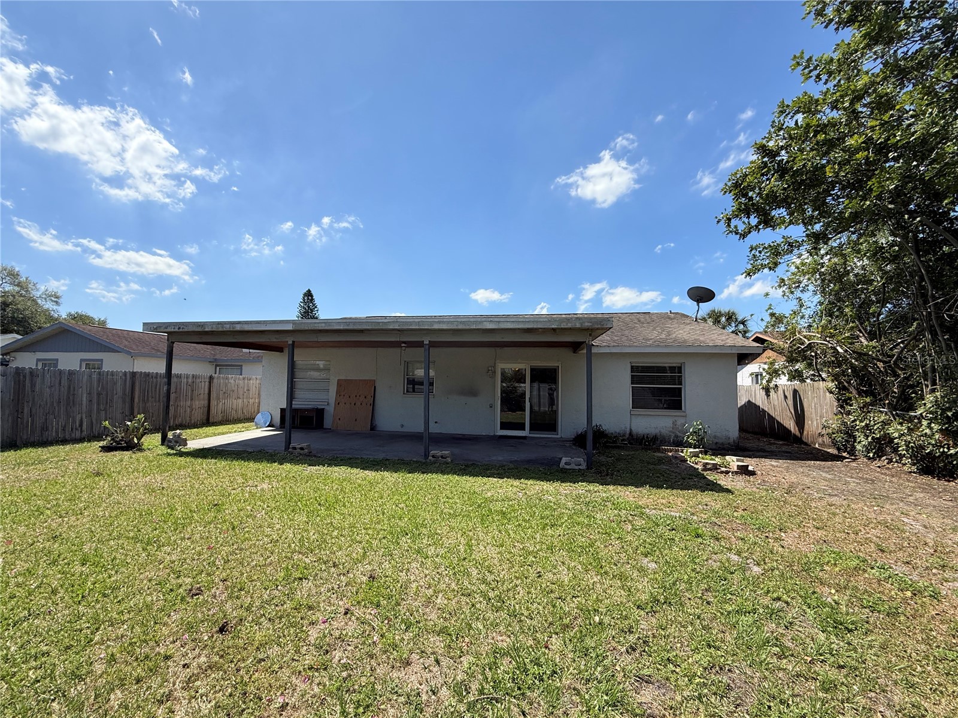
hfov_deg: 102.1
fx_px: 387
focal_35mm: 14
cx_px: 479
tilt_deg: +4.4
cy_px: 359
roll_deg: -1.6
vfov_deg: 85.7
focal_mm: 2.22
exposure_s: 1/1961
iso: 50
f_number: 2.2
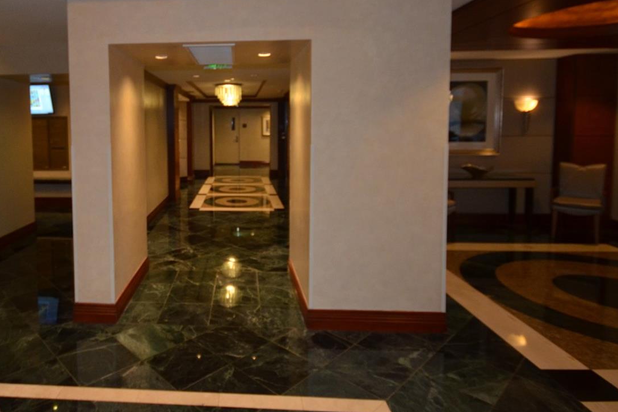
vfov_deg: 56.2
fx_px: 378
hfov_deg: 76.5
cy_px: 144
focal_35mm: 22
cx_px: 214
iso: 800
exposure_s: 1/60
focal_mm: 10
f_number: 4
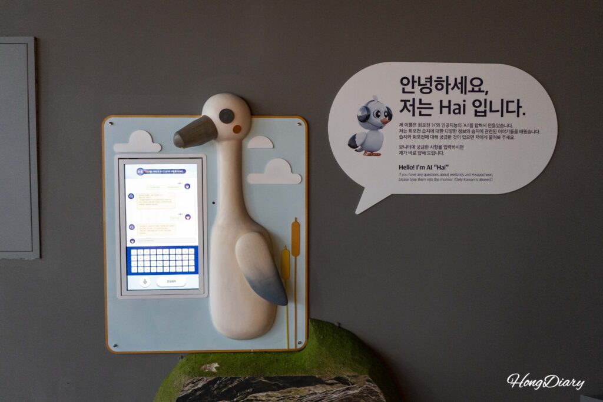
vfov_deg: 46.4
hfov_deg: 65.5
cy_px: 201
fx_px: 469
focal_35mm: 28
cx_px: 302
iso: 4000
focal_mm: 28
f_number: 4
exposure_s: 1/160
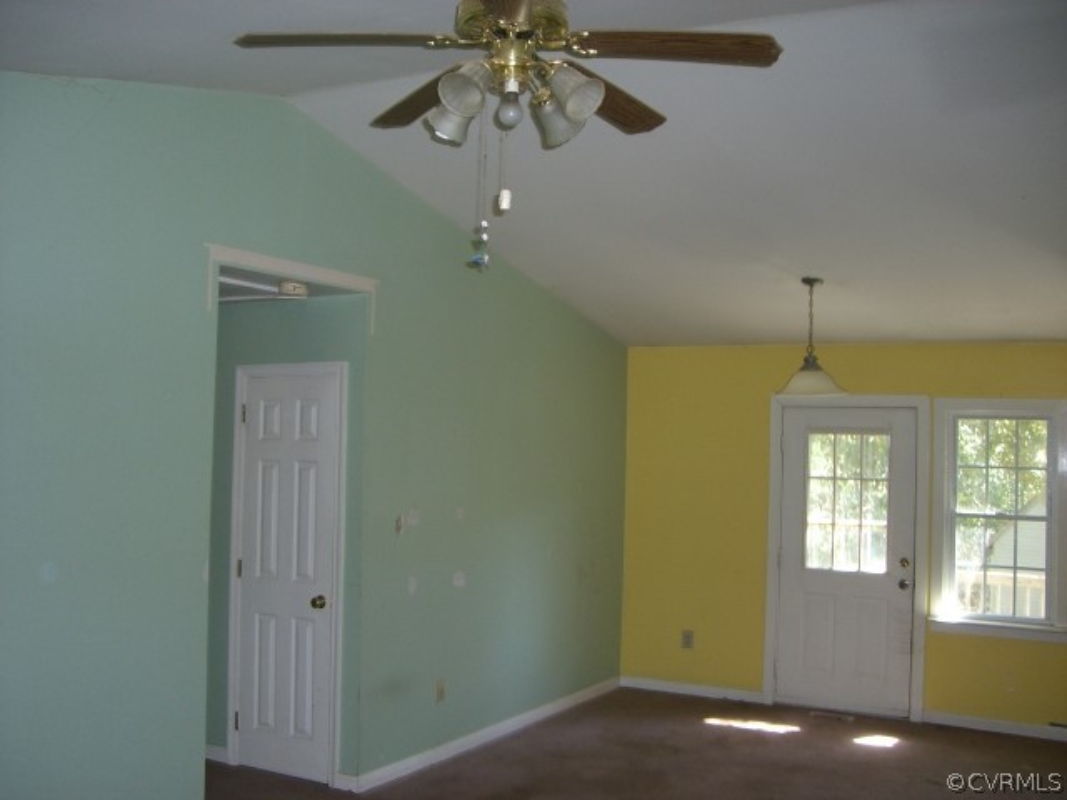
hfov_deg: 49.0
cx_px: 534
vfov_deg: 37.7
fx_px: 1171
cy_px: 400
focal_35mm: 38
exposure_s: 1/60
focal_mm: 6.2
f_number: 2.7
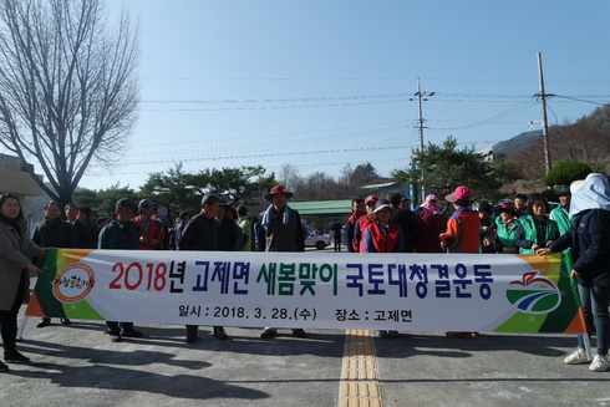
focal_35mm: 24
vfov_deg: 53.2
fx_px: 407
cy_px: 204
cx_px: 305
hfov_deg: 73.7
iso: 100
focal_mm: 16
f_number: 7.1
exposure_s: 1/250
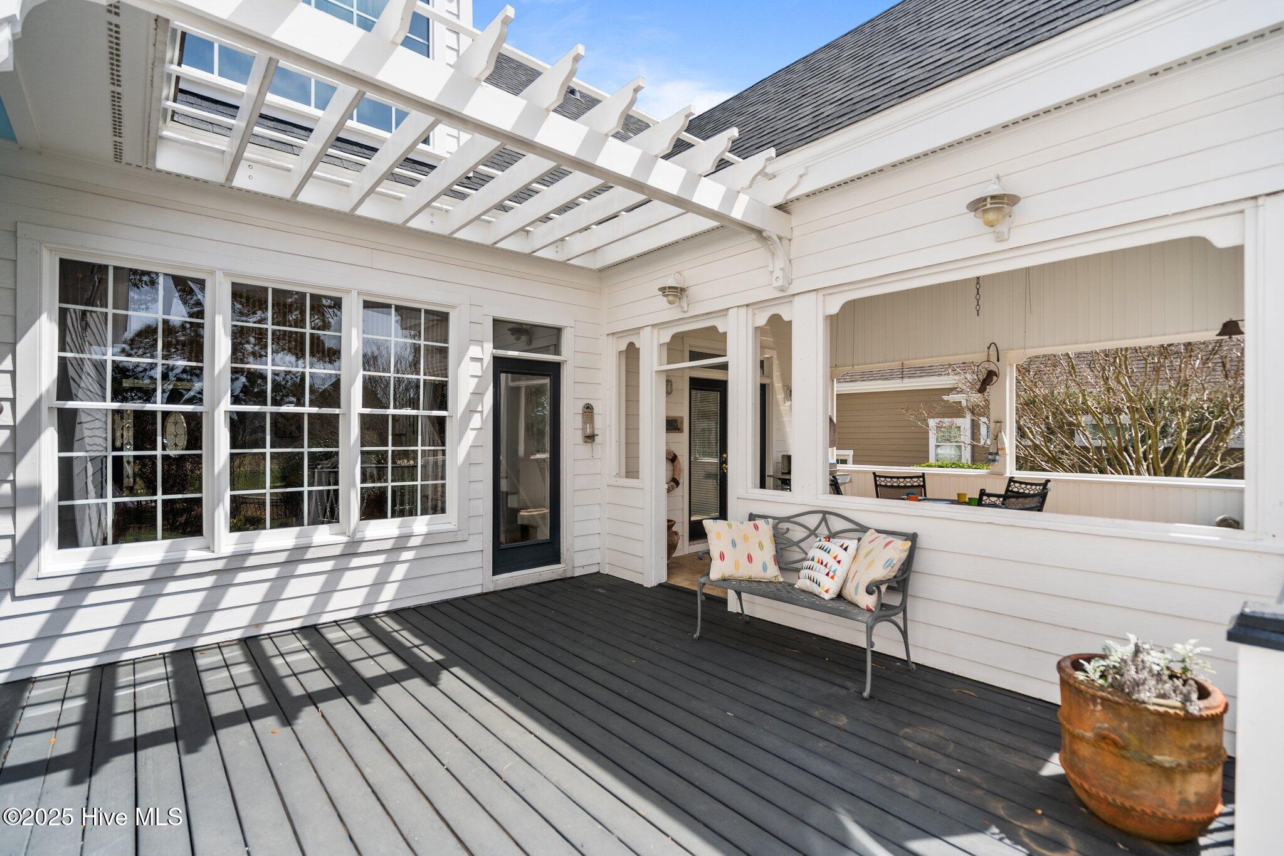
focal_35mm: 16
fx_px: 571
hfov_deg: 96.7
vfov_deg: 73.7
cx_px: 642
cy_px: 428
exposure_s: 1/1600
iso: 200
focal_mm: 16
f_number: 4
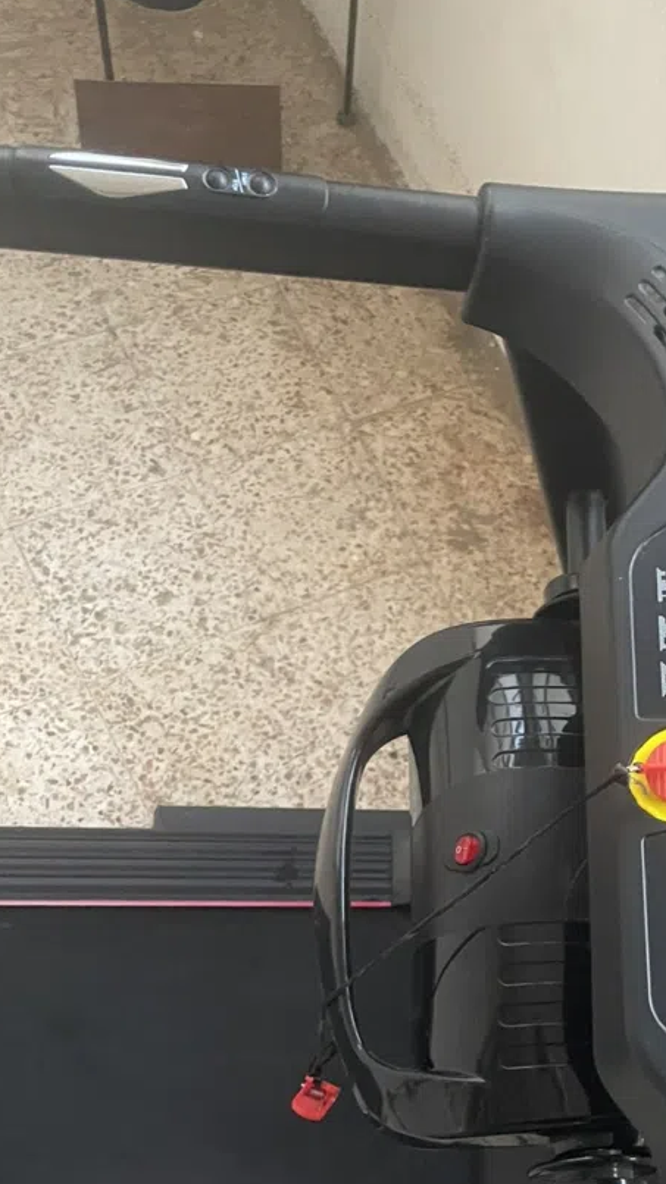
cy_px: 857
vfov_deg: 41.9
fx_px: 1508
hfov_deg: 23.9
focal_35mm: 48
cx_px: 662
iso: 500
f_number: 1.6
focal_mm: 4.2
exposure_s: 1/51
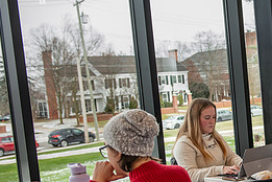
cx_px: 271
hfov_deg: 26.9
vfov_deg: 19.0
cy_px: 140
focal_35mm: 71
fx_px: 536
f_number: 3.5
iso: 400
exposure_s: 1/200
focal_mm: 32
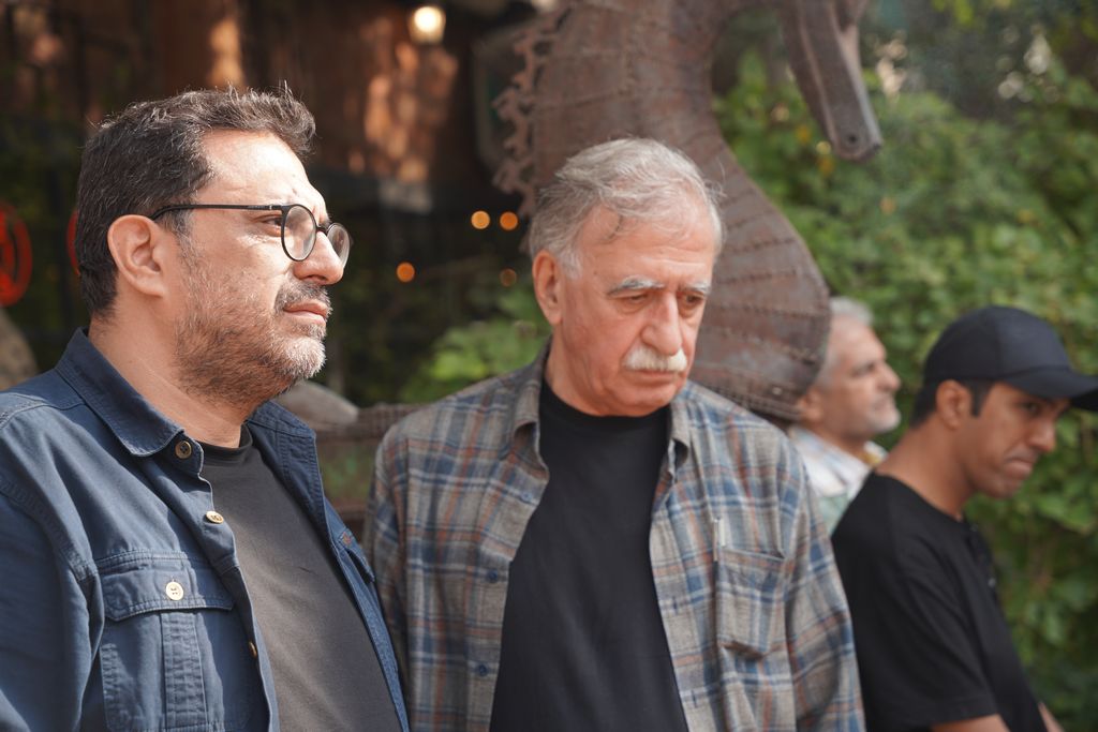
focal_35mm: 70
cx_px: 549
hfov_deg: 28.8
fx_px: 2135
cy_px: 366
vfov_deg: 19.5
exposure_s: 1/160
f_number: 4
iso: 100
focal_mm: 70
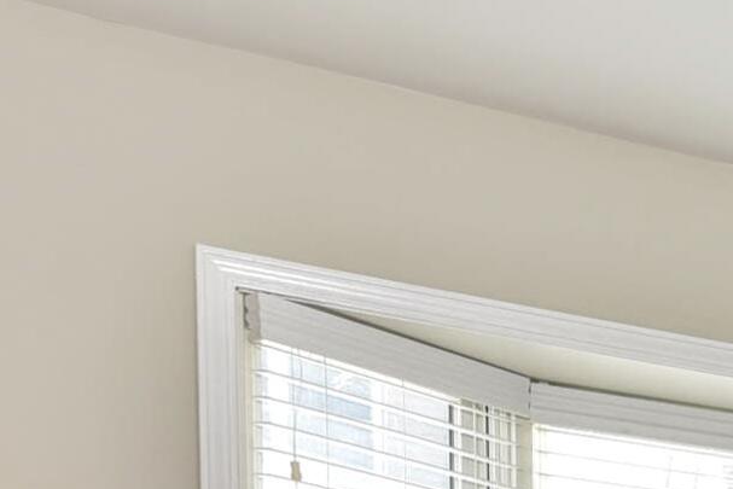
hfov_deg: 17.6
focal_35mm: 89
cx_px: 1385
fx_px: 1812
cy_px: 1054
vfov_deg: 12.9
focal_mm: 18
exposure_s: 1/125
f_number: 5.6
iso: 360
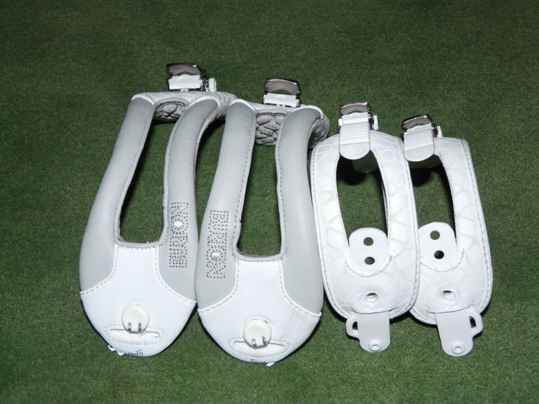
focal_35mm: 45
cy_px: 202
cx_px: 270
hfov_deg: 42.1
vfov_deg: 32.2
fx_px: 701
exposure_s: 1/40
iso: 100
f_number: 3.2
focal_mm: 7.4
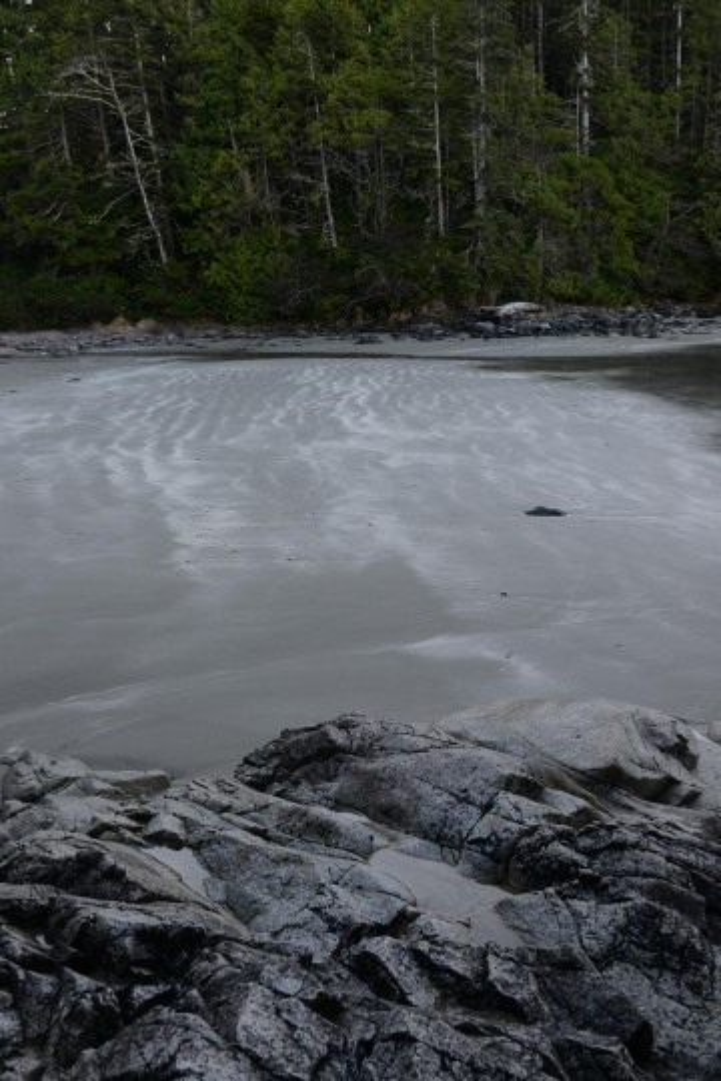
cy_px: 540
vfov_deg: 58.7
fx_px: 961
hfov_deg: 41.1
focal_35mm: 32
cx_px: 360
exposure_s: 1/125
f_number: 8
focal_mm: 32
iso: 500
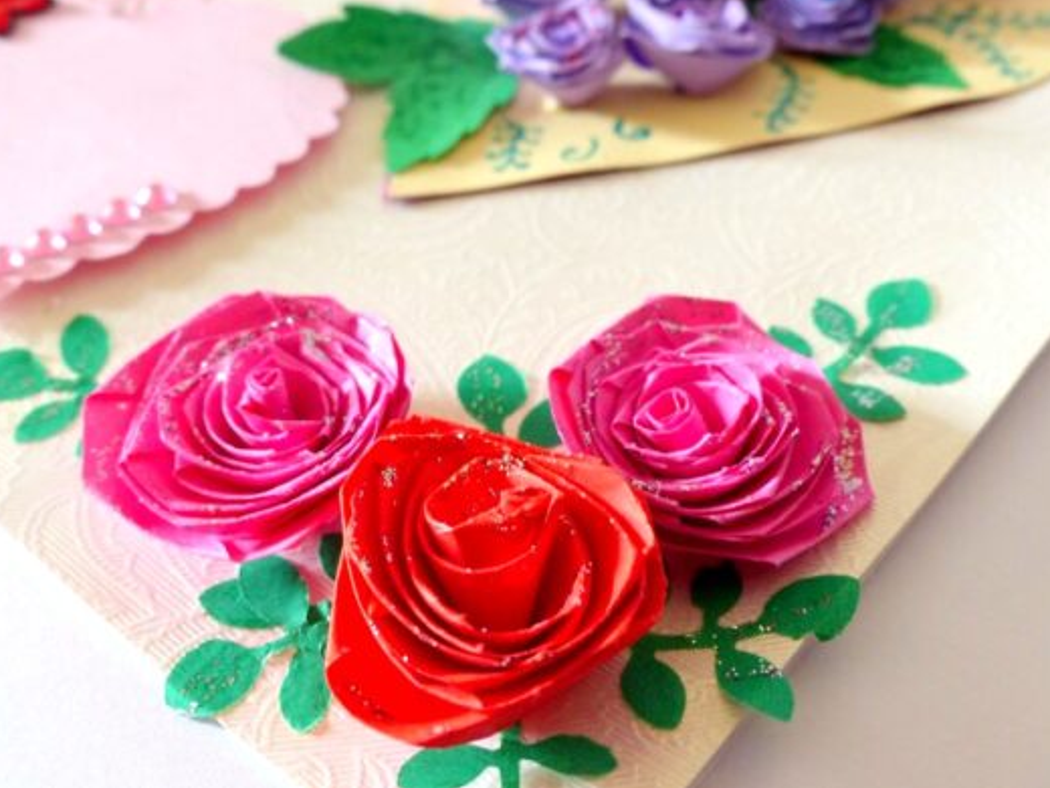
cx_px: 485
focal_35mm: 45
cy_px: 335
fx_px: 1365
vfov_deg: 32.1
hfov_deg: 42.0
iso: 200
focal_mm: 7
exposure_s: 1/60
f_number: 2.8
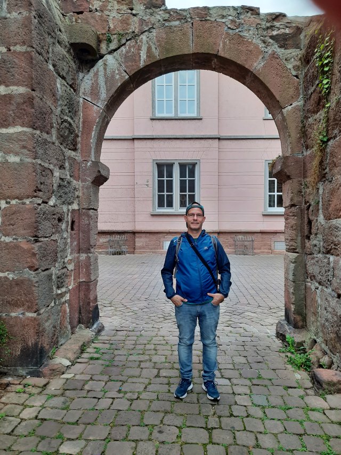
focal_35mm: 25
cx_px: 170
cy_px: 228
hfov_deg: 54.9
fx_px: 328
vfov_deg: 69.4
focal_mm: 4.6
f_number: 2
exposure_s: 1/100
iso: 100
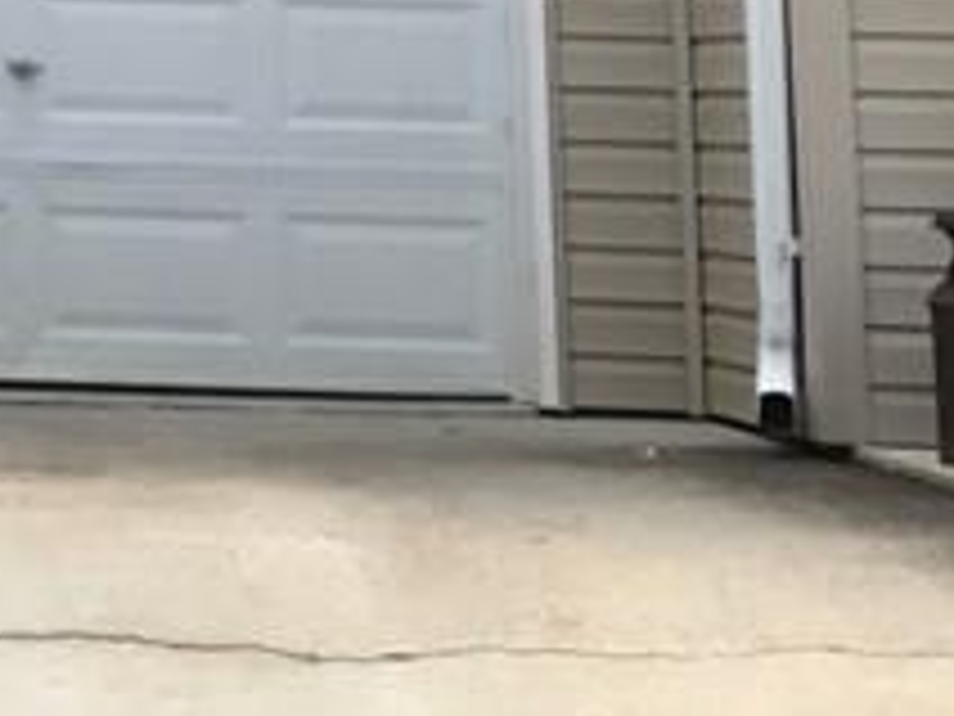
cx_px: -828
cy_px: -531
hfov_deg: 13.0
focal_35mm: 135
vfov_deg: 10.4
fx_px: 3721
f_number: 1.8
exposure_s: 1/840
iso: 20
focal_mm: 3.99
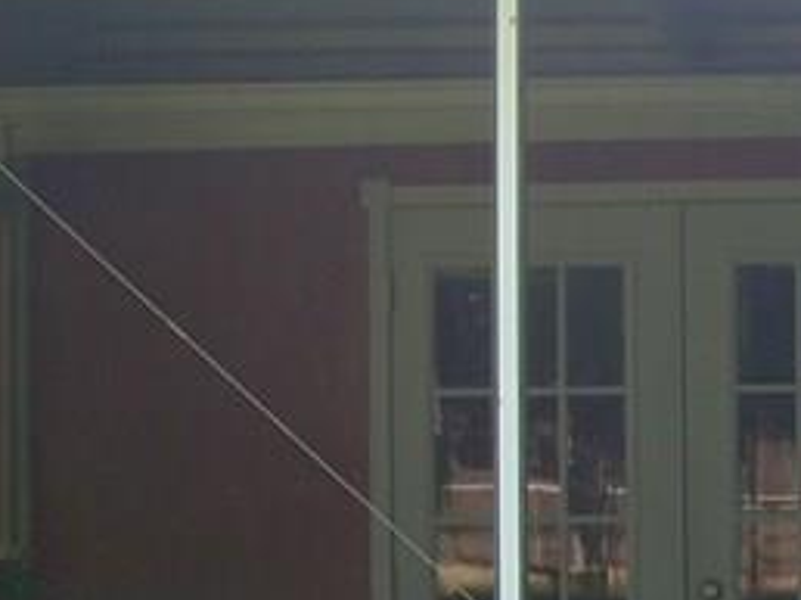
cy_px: 460
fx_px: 3491
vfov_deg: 9.8
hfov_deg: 12.7
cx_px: 990
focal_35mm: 151
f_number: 2.8
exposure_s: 1/105
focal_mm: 6.3
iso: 50
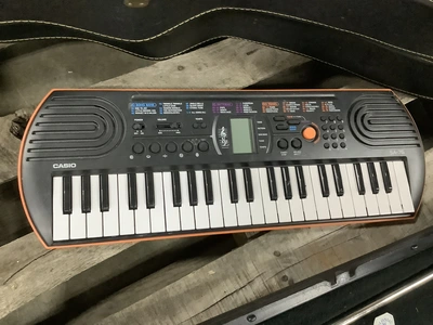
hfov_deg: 58.4
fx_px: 388
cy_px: 162
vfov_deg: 45.4
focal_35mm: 31
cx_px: 216
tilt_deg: -70.9
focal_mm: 3.3
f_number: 2.4
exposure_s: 1/30
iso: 500
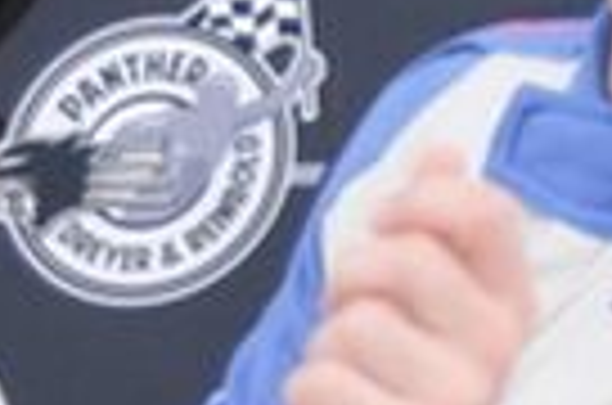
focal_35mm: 442
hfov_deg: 4.6
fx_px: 7496
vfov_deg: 3.1
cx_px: 1404
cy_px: 254
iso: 720
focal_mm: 40
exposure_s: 1/8000
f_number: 4.5
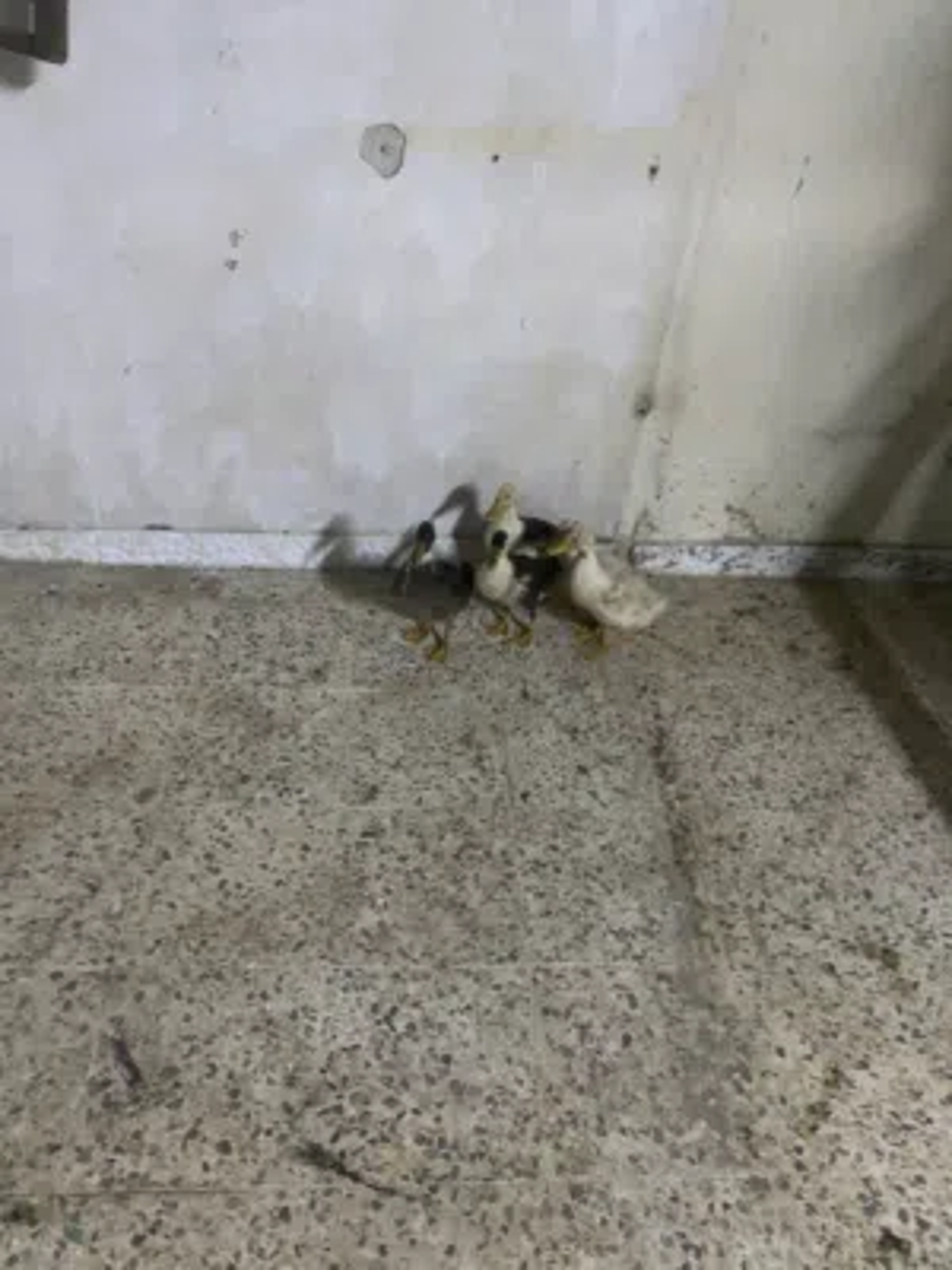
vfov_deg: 67.3
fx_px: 953
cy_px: 635
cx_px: 476
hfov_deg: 53.1
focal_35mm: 26
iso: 640
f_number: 1.8
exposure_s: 1/30
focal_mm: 4.25
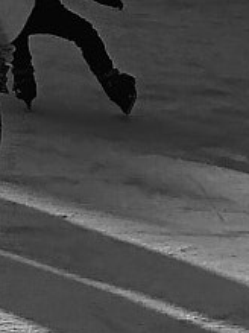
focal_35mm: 212
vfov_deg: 9.3
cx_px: -621
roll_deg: +1.0
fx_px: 2035
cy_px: -12
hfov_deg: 6.2
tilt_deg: -6.2
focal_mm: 3.99
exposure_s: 1/6024
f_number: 1.8
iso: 25
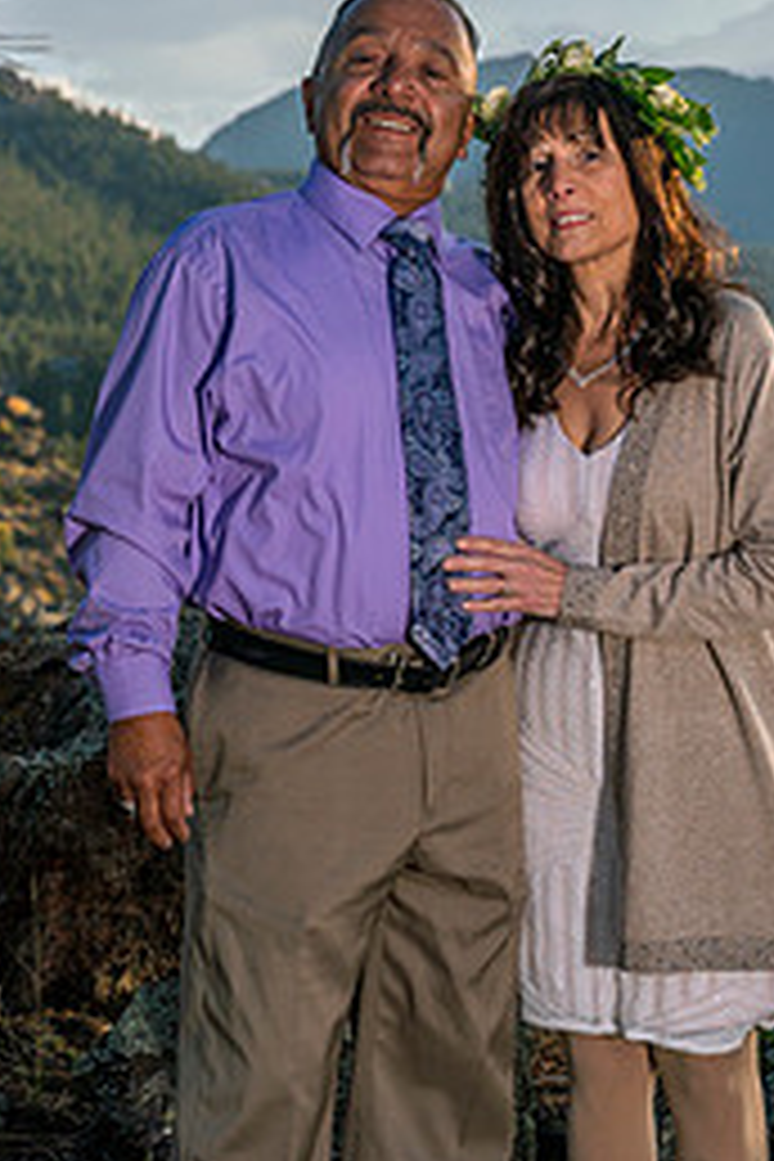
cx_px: 459
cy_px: 684
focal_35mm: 96
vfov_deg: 21.2
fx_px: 3096
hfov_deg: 14.2
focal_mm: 55
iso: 160
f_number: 5.6
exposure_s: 1/640
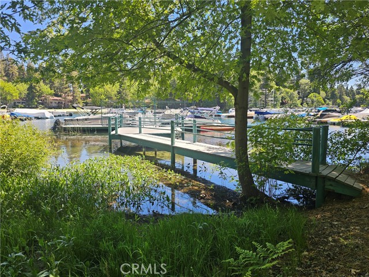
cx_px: 184
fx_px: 245
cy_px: 138
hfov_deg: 73.9
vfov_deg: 58.9
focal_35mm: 23
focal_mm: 6.3
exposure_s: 1/200
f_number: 1.7
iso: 10
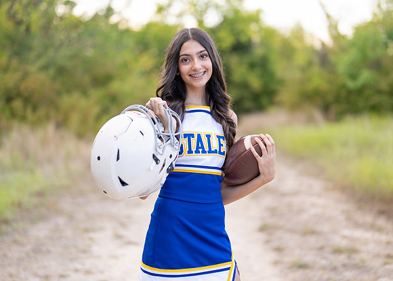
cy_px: 131
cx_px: 208
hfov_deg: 34.4
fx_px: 636
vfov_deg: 24.9
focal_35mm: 57
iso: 100
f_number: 1.2
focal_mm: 50
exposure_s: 1/500
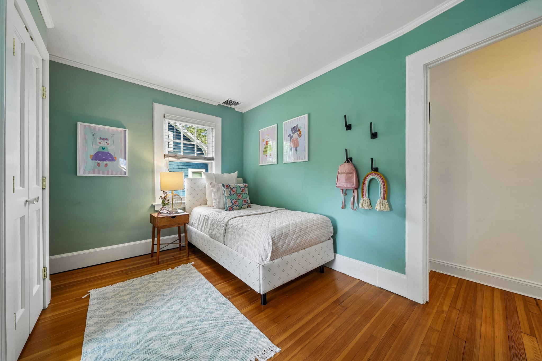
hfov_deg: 112.6
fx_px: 181
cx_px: 271
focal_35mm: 12
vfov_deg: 90.0
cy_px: 180
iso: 100
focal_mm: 12
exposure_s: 1/3.33
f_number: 10
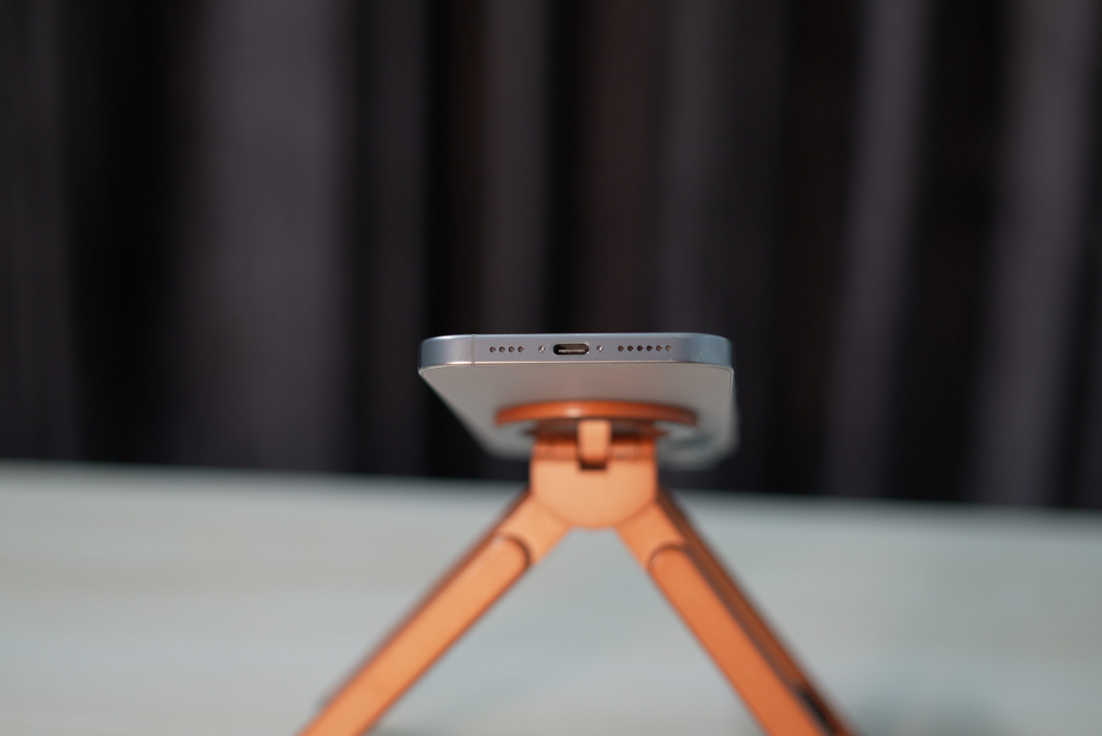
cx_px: 551
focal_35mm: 50
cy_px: 368
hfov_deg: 39.6
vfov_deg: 27.0
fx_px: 1531
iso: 320
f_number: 2.2
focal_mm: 50
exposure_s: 1/100
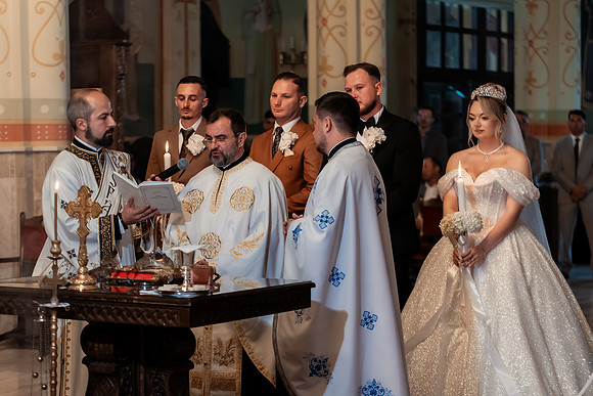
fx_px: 1573
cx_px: 278
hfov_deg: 21.3
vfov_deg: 14.3
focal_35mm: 95
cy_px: 186
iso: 3200
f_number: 3.5
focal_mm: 90
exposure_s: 1/250
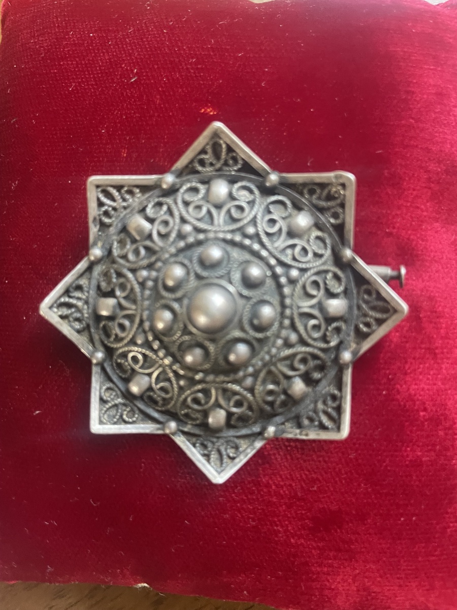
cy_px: 305
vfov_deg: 67.3
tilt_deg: -83.7
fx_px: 458
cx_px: 228
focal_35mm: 26
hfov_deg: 53.1
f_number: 1.6
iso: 500
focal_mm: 4.2
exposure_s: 1/60
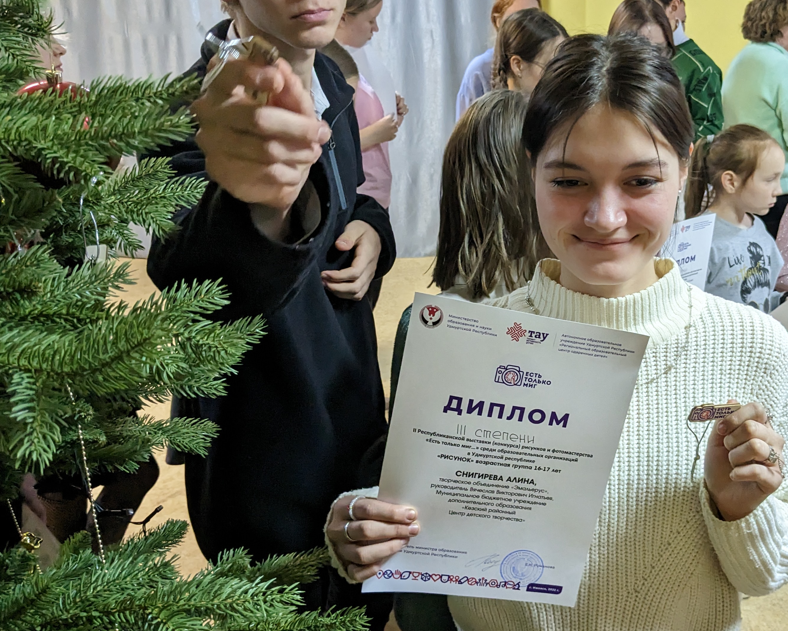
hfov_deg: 44.7
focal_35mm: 40
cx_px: 564
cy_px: 302
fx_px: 933
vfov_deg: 37.3
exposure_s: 1/99.9
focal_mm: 4.38
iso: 501
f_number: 1.73
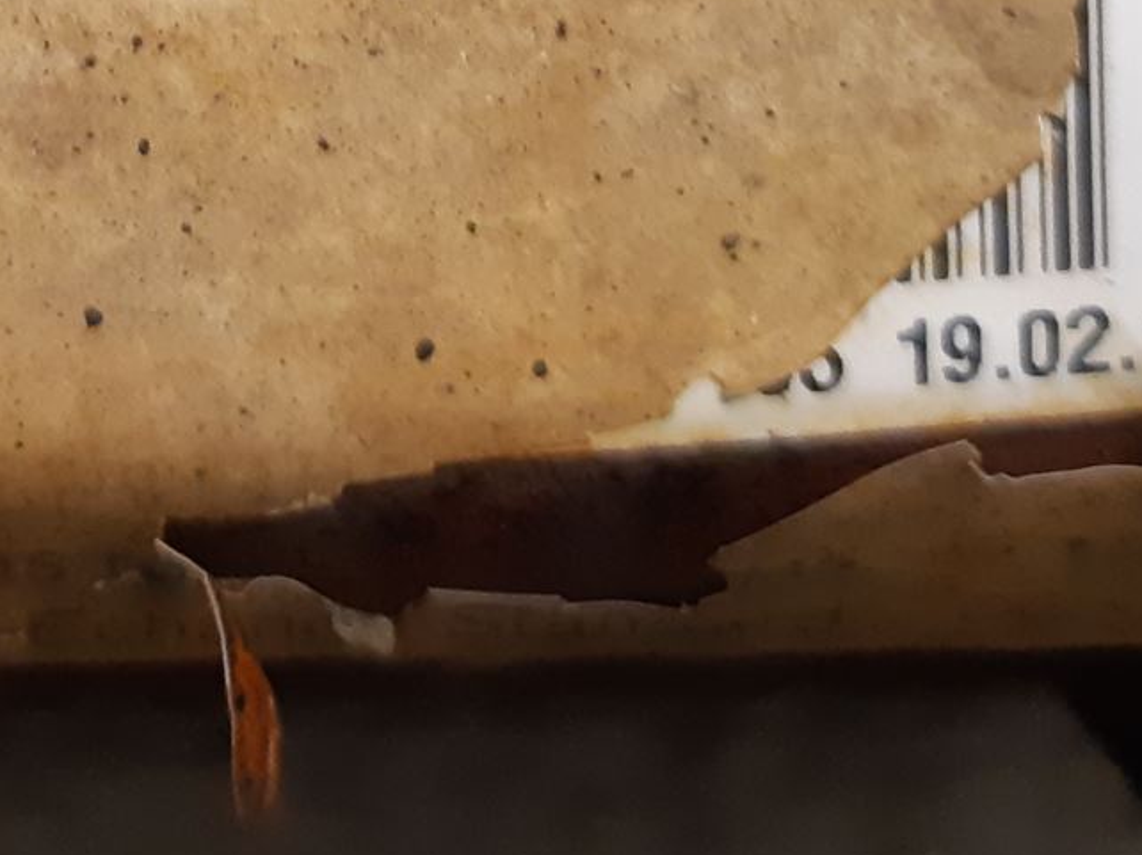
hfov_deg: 22.4
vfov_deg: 16.0
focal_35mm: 83
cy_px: -499
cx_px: -71
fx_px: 2737
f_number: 1.7
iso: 200
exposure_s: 1/33
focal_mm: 3.93
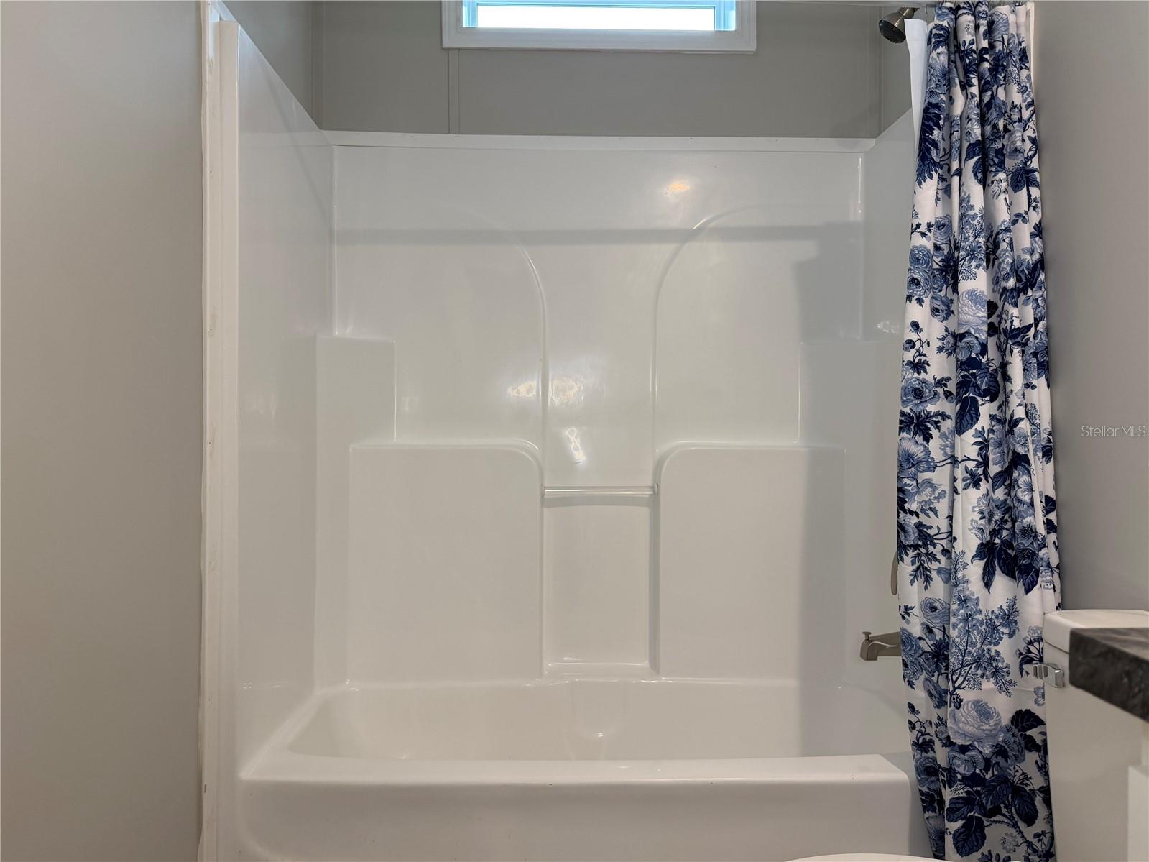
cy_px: 431
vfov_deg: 56.8
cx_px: 574
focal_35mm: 24
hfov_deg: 71.6
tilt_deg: +0.2
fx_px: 797
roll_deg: +2.1
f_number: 1.78
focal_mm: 6.76
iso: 160
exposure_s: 1/120
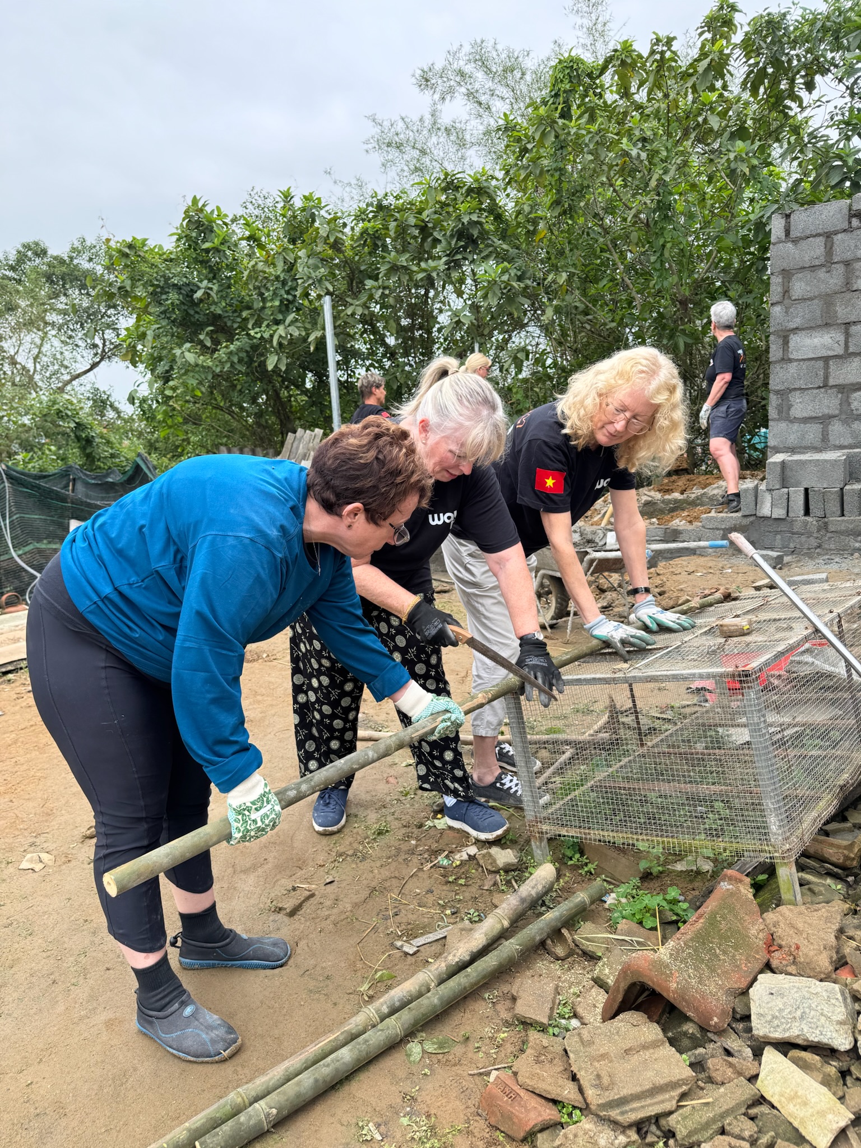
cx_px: 430
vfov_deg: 71.6
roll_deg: +2.7
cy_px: 574
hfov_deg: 56.8
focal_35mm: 24
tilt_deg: -8.2
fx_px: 796
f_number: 1.78
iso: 80
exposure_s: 1/582
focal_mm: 6.76
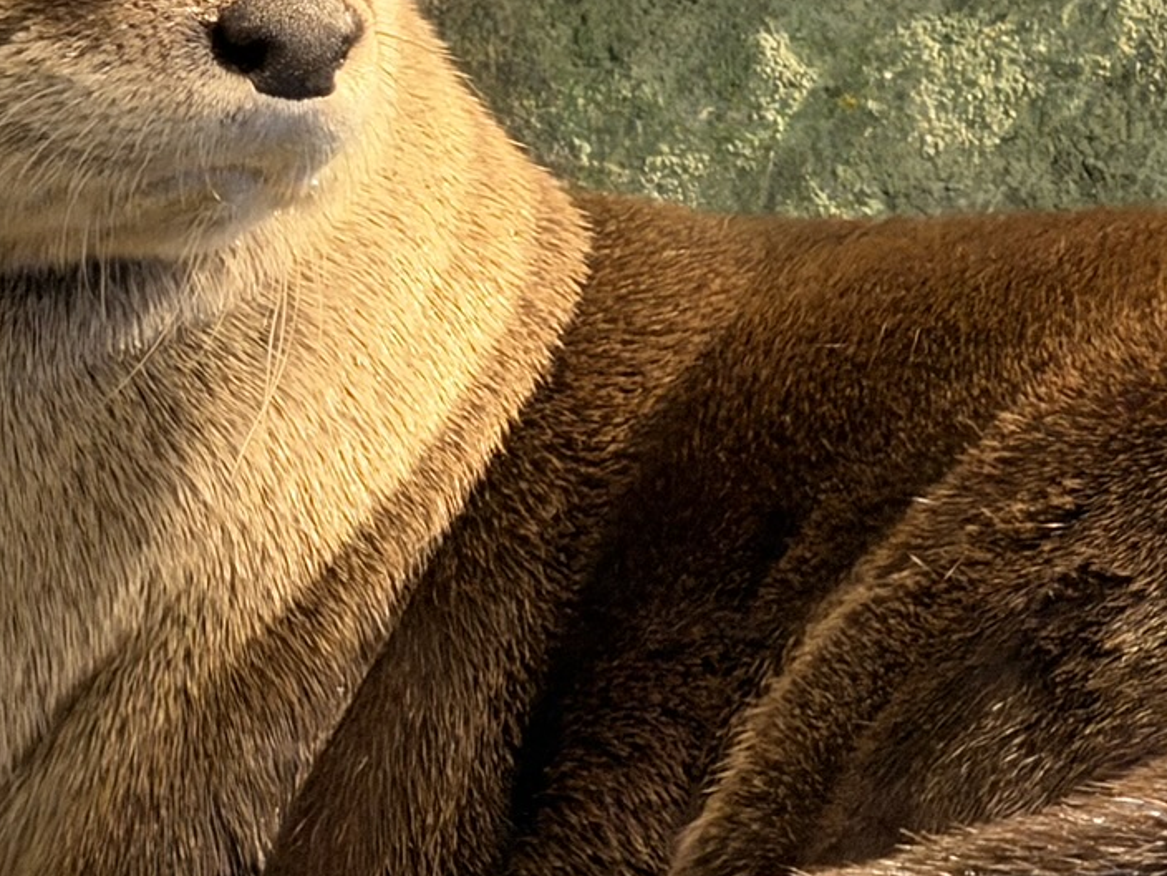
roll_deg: +2.5
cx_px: 663
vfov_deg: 2.6
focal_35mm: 582
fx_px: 19621
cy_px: 365
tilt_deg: +3.7
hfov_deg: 3.4
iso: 500
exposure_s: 1/60
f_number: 2.8
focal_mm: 16.89
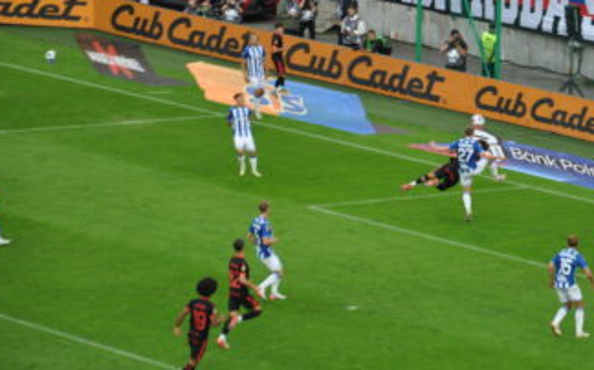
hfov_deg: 7.2
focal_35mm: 290
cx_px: 516
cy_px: 72
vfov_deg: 4.5
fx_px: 4690
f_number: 5.6
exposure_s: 1/125
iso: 250
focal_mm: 105
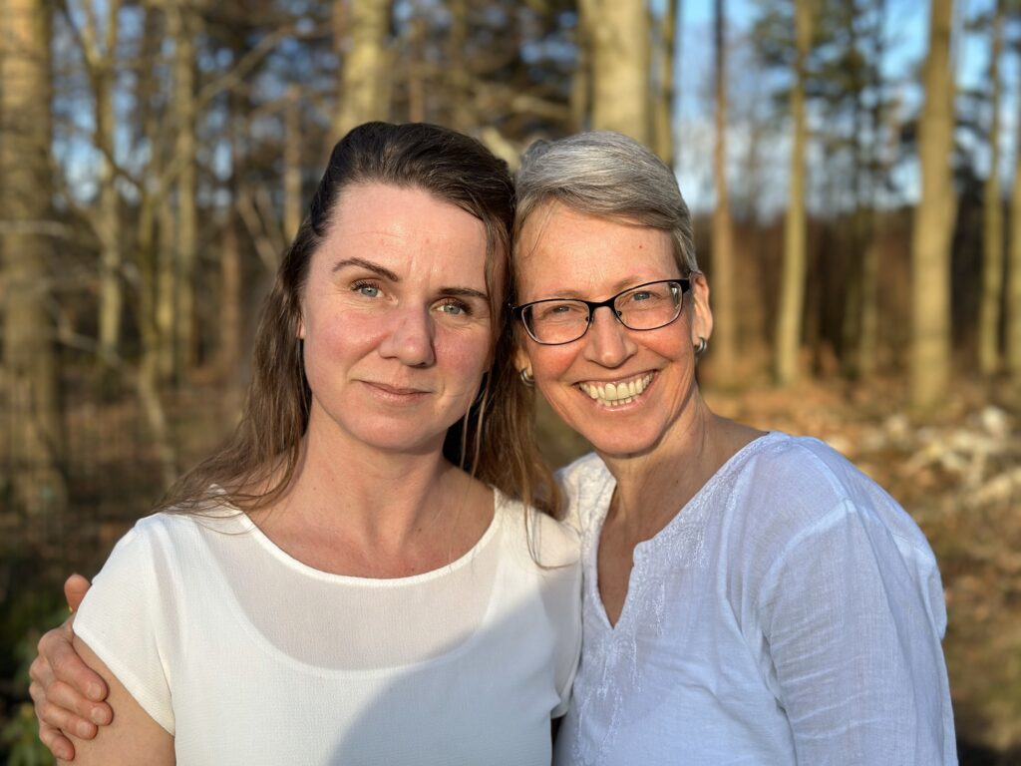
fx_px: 1416
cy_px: 383
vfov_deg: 30.3
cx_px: 510
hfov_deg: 39.7
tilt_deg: -1.9
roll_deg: -0.2
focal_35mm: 48
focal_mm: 6.86
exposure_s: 1/1695
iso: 80
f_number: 1.78
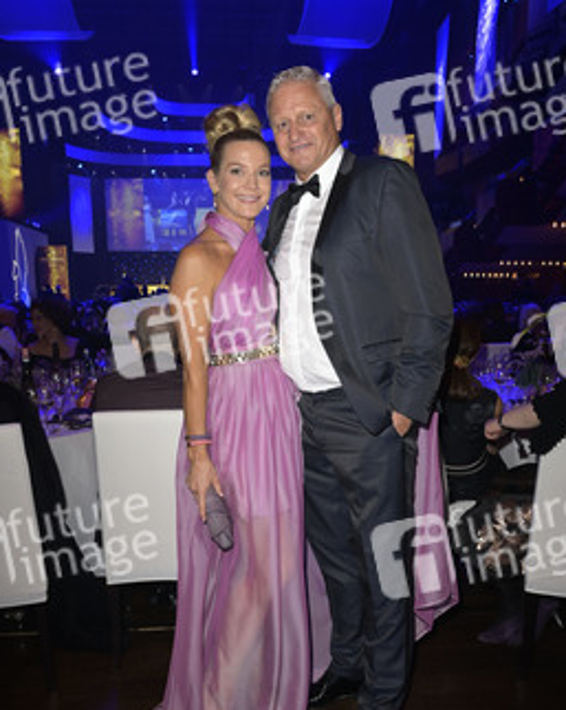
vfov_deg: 61.5
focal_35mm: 28
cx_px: 284
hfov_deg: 51.5
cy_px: 437
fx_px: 587
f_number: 6.3
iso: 1250
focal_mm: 24
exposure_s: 1/60
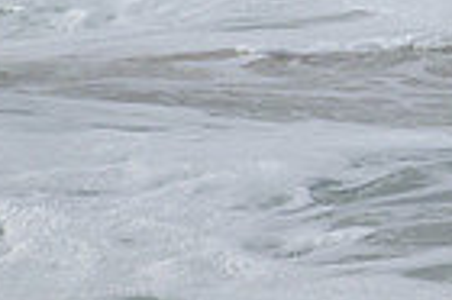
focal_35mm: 3323
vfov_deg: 0.4
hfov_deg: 0.6
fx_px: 41673
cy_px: -182
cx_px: 655
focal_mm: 800
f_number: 11
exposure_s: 1/1600
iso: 1100
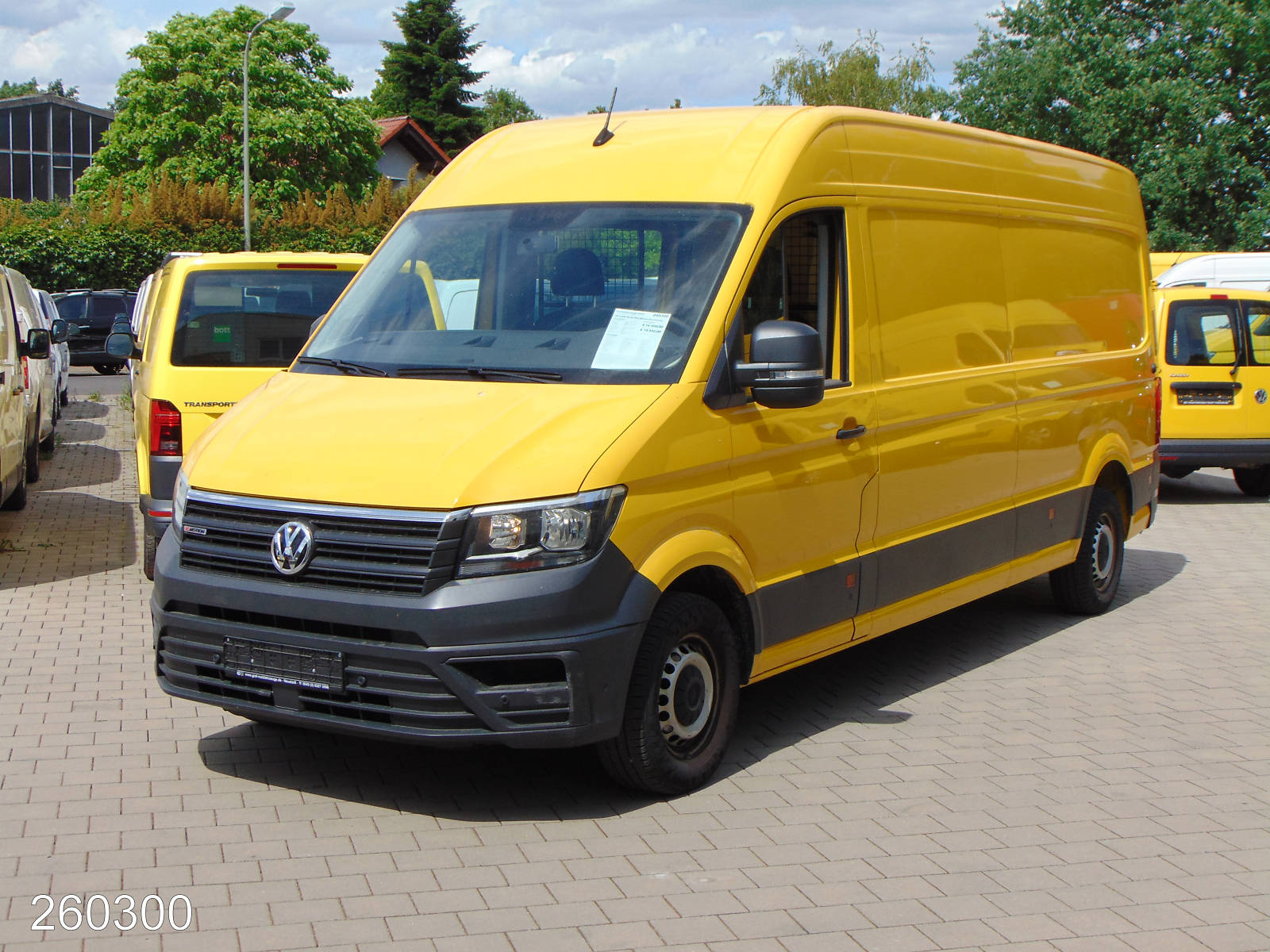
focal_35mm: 50
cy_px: 476
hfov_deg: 38.2
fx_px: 1834
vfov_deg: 29.1
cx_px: 635
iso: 80
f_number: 3.5
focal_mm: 9
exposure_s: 1/500
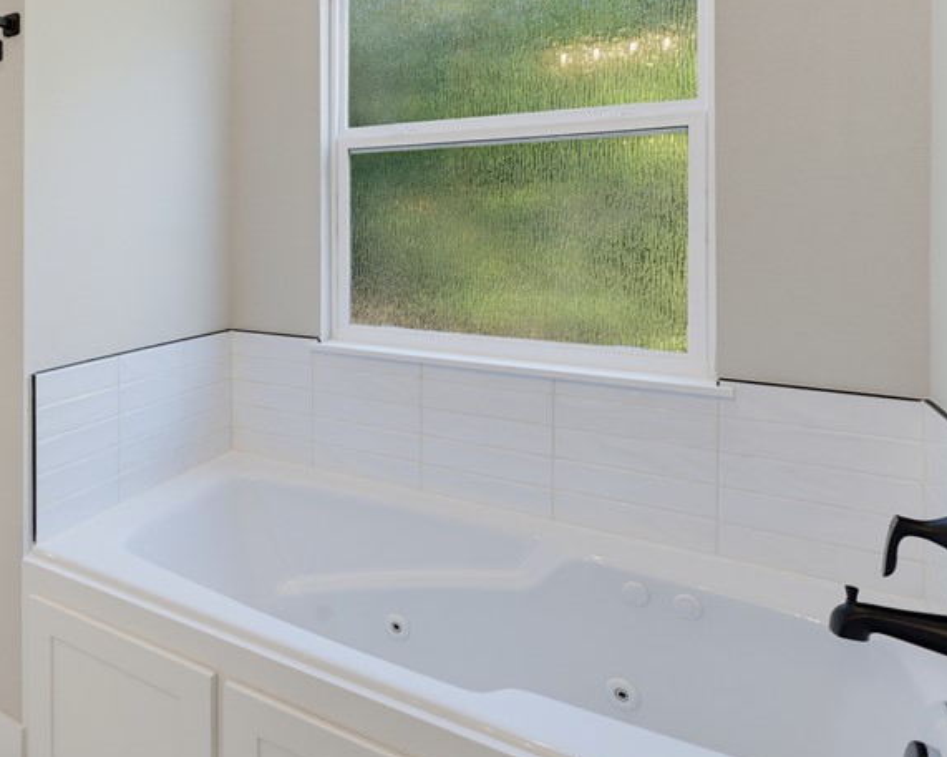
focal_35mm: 25
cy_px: 238
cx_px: 90
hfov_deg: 58.1
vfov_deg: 55.3
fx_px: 700
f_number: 9
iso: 100
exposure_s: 1.3
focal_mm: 14
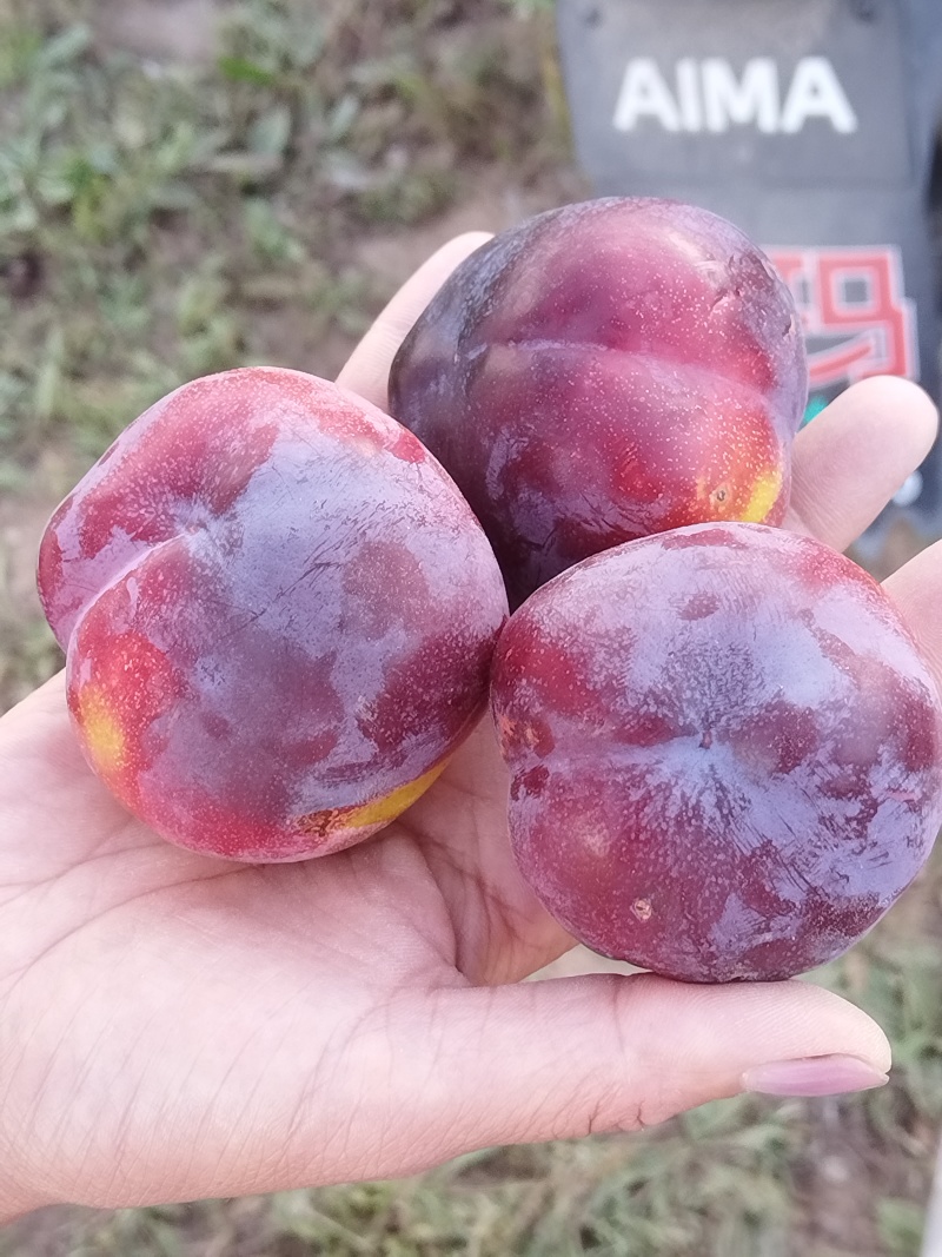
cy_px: 628
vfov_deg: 36.2
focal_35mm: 53
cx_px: 471
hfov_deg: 27.5
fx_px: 1923
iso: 329
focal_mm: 4.95
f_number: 1.9
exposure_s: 1/100
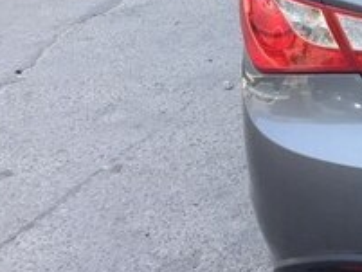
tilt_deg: -16.9
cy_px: -71
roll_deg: +1.5
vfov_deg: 14.9
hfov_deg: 18.0
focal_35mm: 95
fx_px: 994
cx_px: 575
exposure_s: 1/299
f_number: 2.2
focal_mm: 4.15
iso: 32
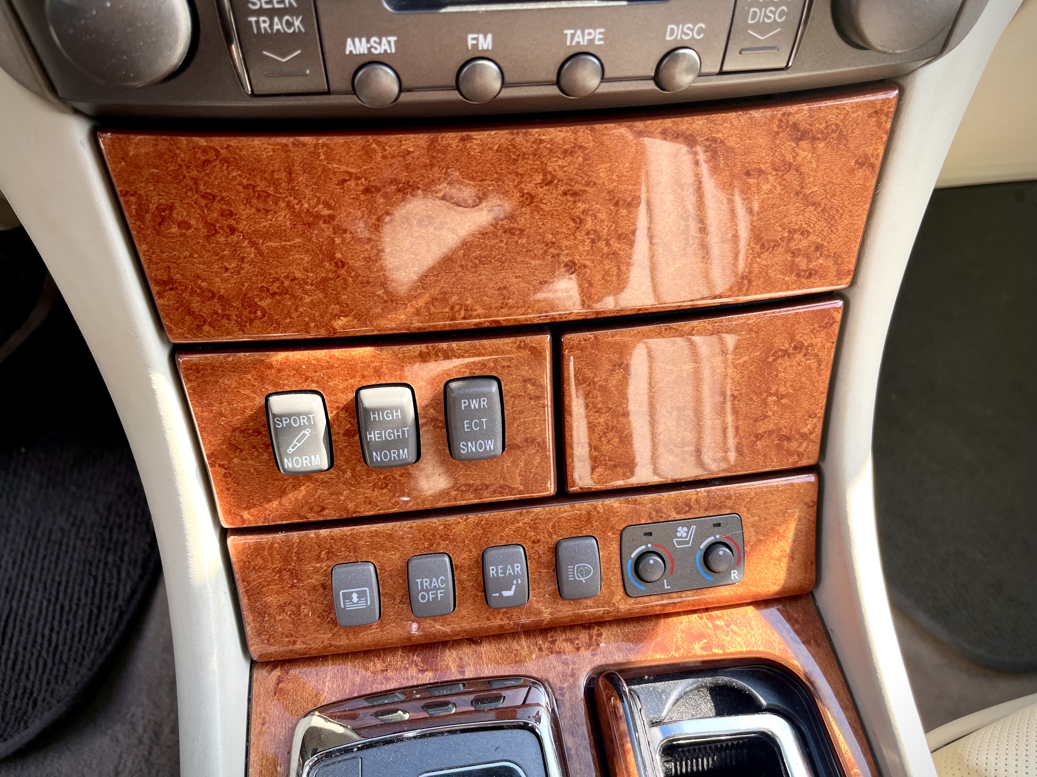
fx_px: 779
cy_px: 388
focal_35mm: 26
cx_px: 518
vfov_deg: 53.1
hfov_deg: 67.3
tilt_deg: -47.9
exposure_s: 1/347
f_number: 1.6
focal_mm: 5.1
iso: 50
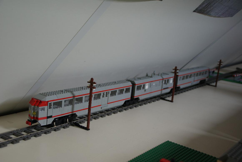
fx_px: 303
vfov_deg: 29.9
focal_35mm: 45
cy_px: 81
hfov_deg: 43.6
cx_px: 121
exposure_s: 1/50
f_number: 4
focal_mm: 30
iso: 200
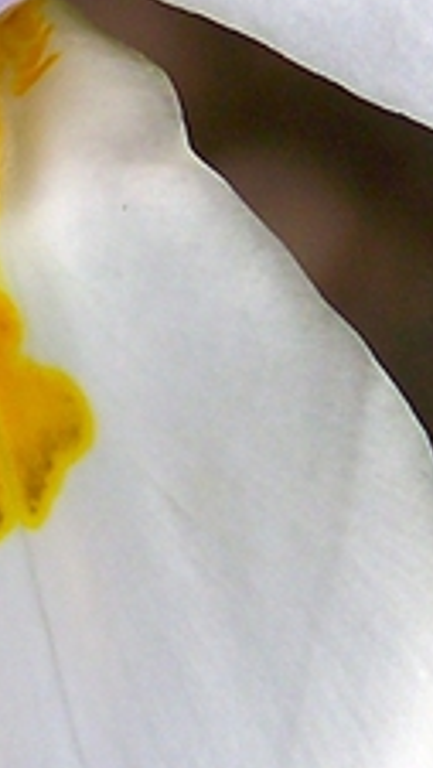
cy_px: -109
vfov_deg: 2.4
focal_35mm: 912
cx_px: 133
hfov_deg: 1.3
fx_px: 18567
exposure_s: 1/320
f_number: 3.6
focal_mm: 29.3
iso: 64
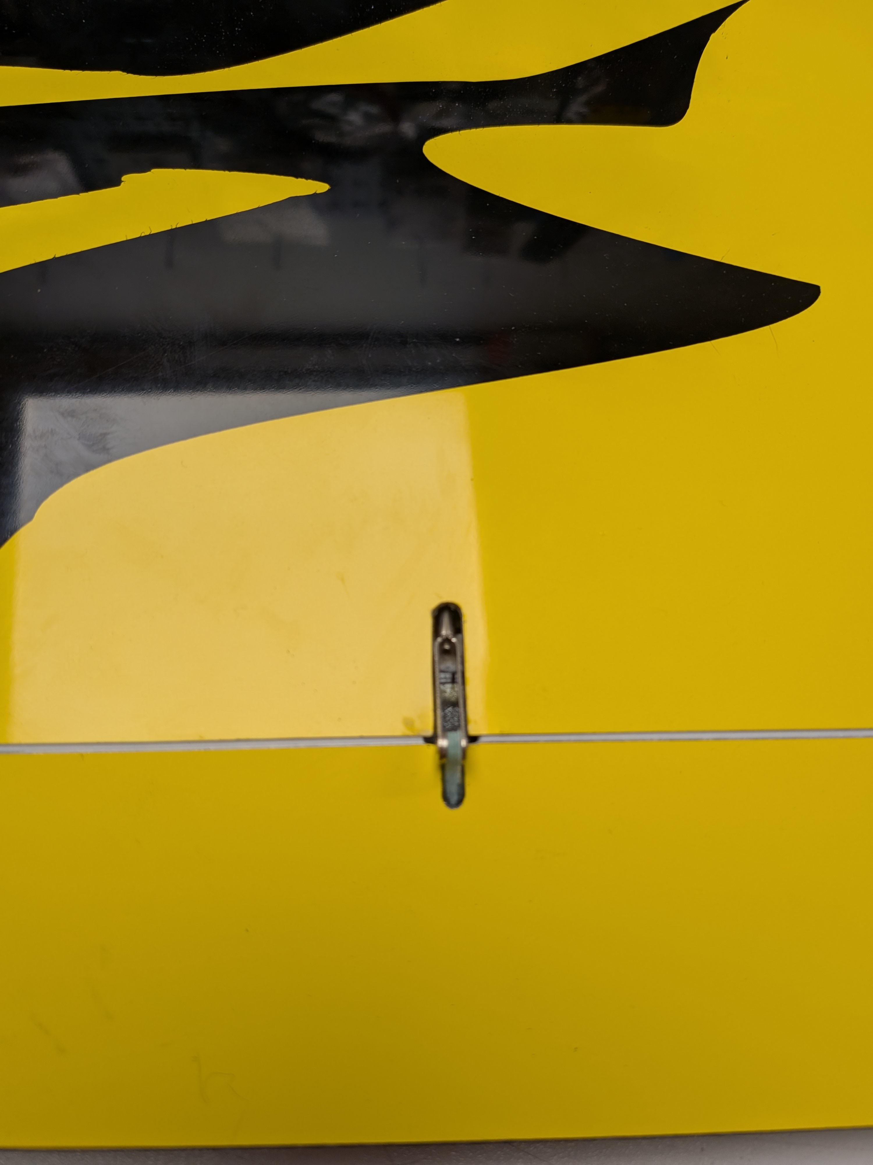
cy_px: 582
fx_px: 807
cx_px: 436
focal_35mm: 24
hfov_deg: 56.8
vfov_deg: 71.6
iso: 36
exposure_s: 1/100
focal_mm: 4.53
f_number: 1.7
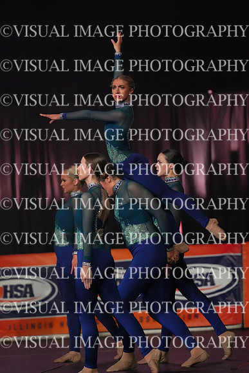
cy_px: 186
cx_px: 124
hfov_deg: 4.6
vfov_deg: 6.9
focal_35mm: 300
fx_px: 3110
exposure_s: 1/1250
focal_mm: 300
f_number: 3.5
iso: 16000
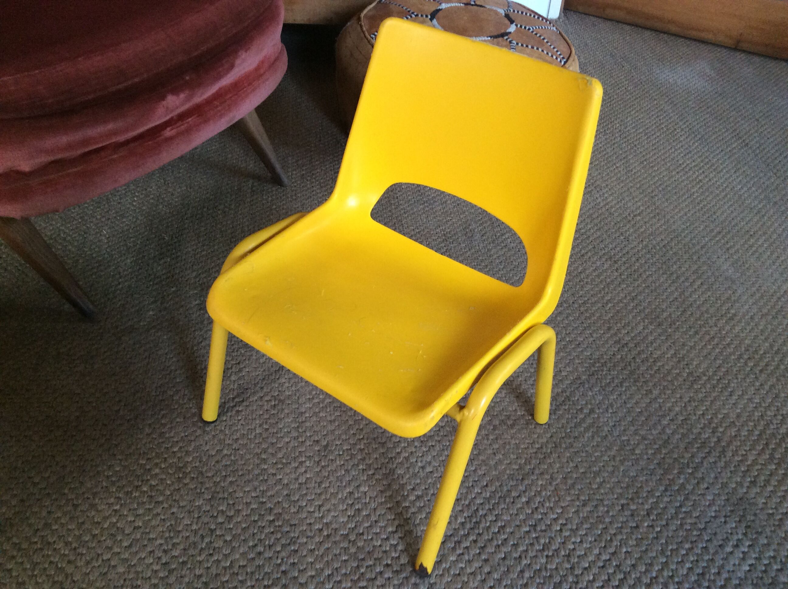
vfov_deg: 44.1
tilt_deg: -39.7
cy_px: 294
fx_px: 727
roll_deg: -1.0
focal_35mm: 32
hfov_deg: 56.9
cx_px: 394
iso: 160
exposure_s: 1/25
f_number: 2.4
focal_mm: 3.3
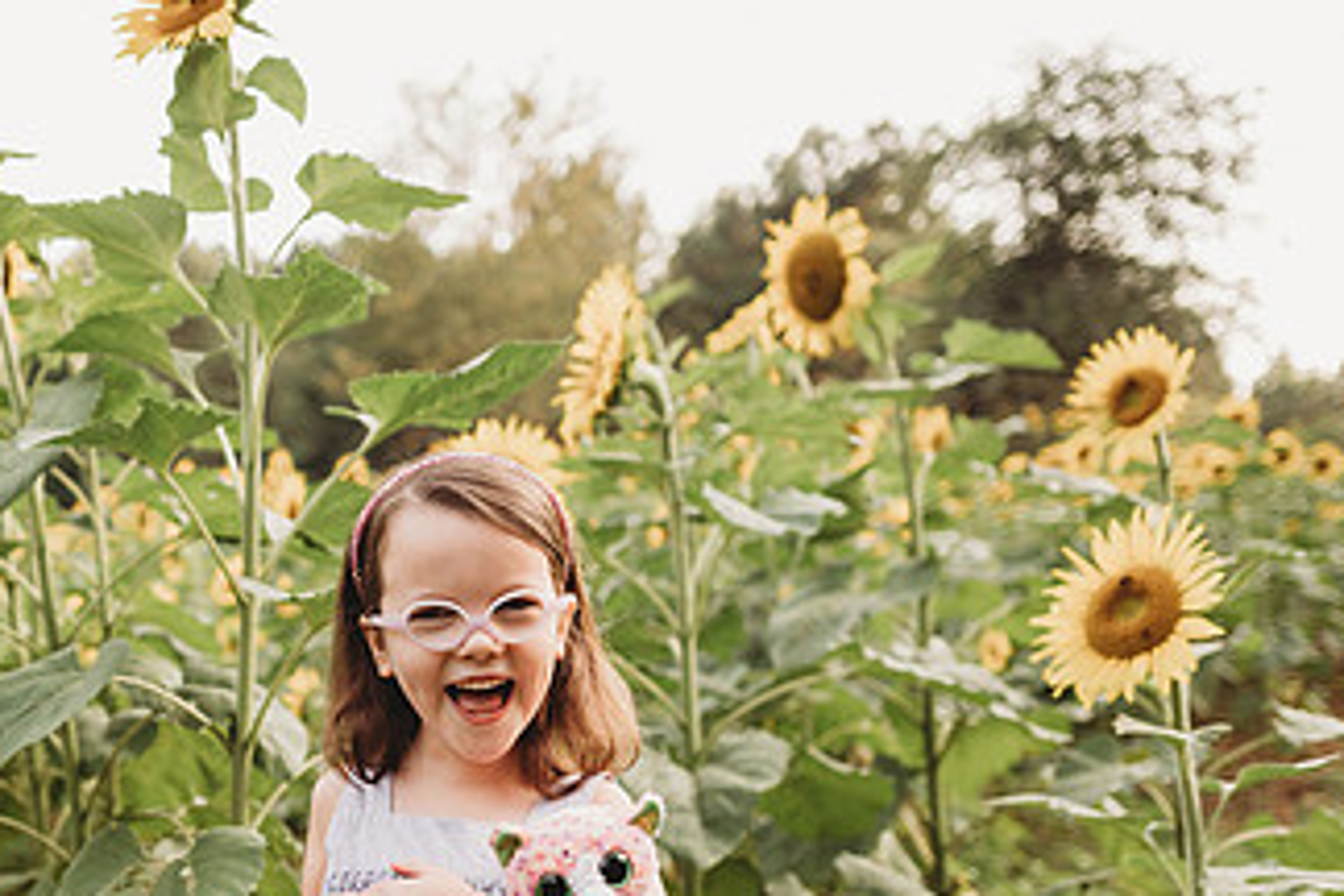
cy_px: 724
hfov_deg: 43.2
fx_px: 1605
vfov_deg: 30.4
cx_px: 253
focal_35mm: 43
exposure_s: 1/320
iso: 125
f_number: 2.2
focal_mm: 24
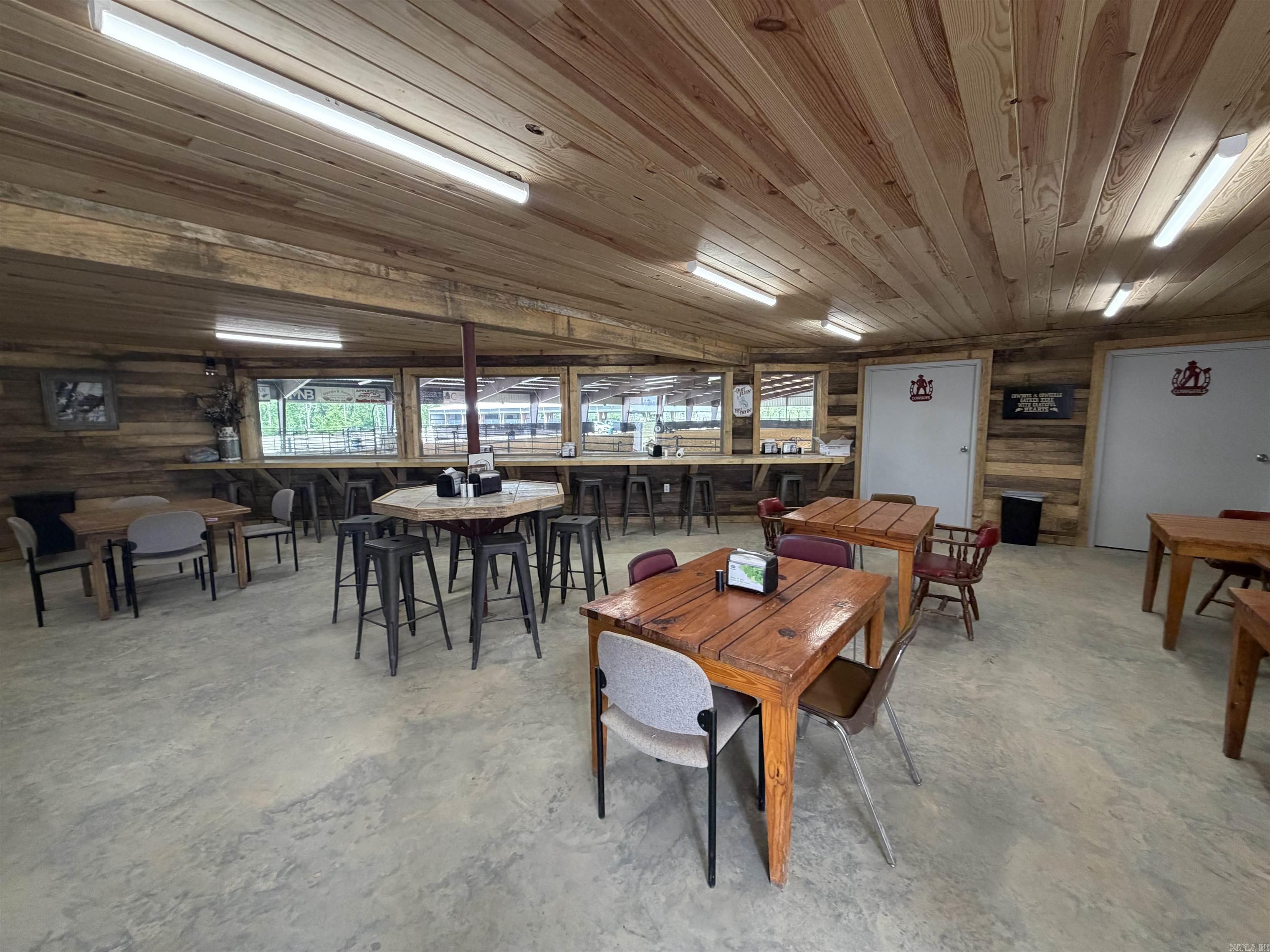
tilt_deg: -7.4
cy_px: 476
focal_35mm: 14
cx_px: 635
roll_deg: +0.5
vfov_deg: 85.7
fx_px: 514
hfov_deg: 102.1
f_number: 2.2
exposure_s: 1/120
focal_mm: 2.22
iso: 320
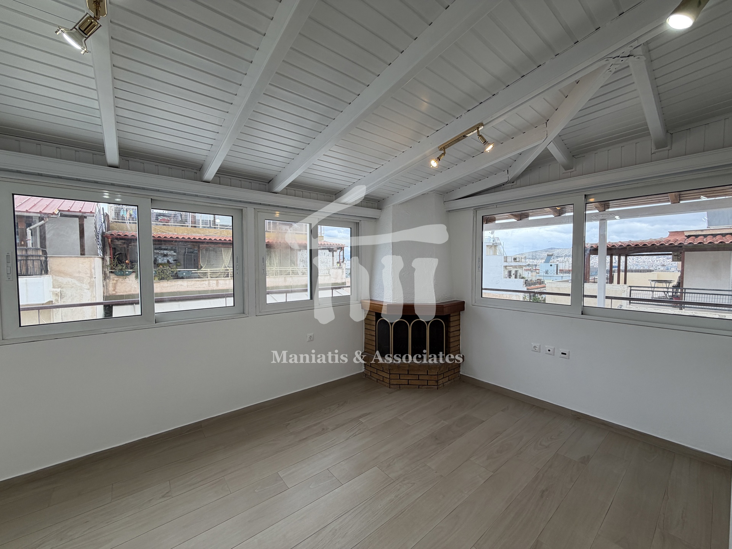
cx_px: 366
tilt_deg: -2.1
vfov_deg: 85.7
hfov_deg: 102.1
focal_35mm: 14
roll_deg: +0.2
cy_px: 274
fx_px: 296
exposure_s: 1/100
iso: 25
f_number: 2.2
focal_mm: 2.22
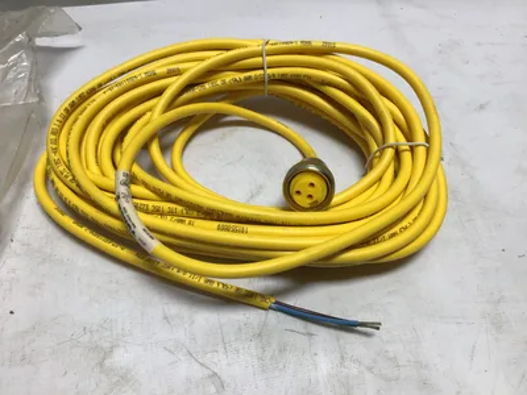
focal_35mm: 31
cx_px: 264
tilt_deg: -53.3
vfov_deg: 45.4
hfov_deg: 58.4
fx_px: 472
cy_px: 198
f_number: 2.4
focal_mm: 3.3
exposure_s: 1/120
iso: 25
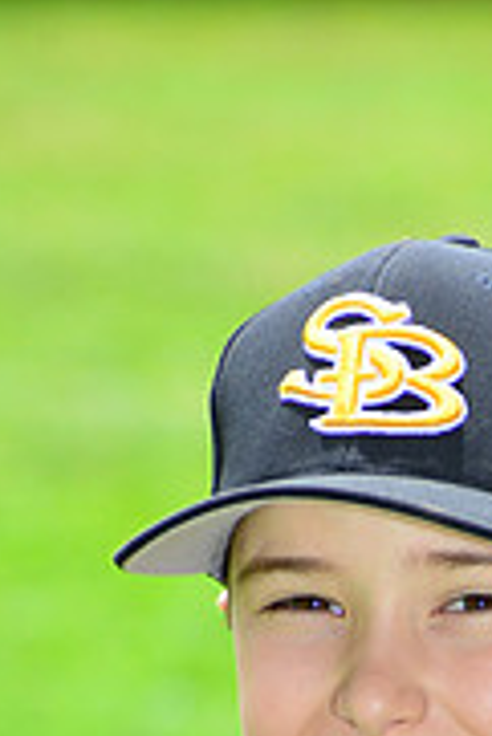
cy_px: 1037
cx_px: 462
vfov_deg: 3.5
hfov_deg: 2.3
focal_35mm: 593
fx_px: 12132
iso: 200
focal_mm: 185
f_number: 8
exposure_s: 1/200
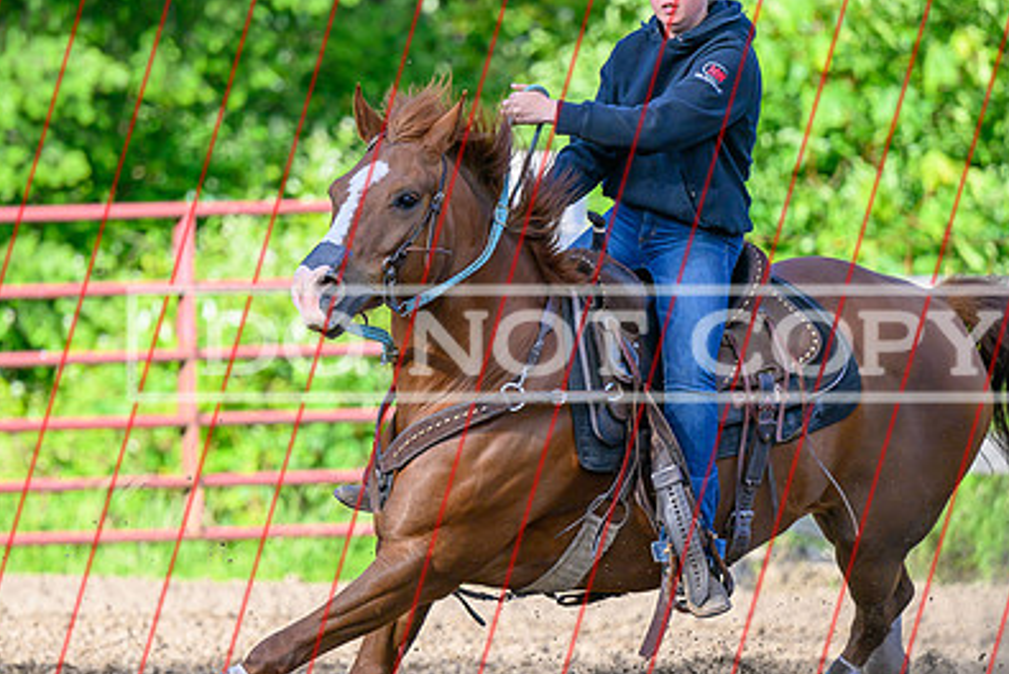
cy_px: 412
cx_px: 537
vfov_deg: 3.9
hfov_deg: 5.9
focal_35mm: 350
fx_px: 9817
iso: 450
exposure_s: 1/2500
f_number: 2.8
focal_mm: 180
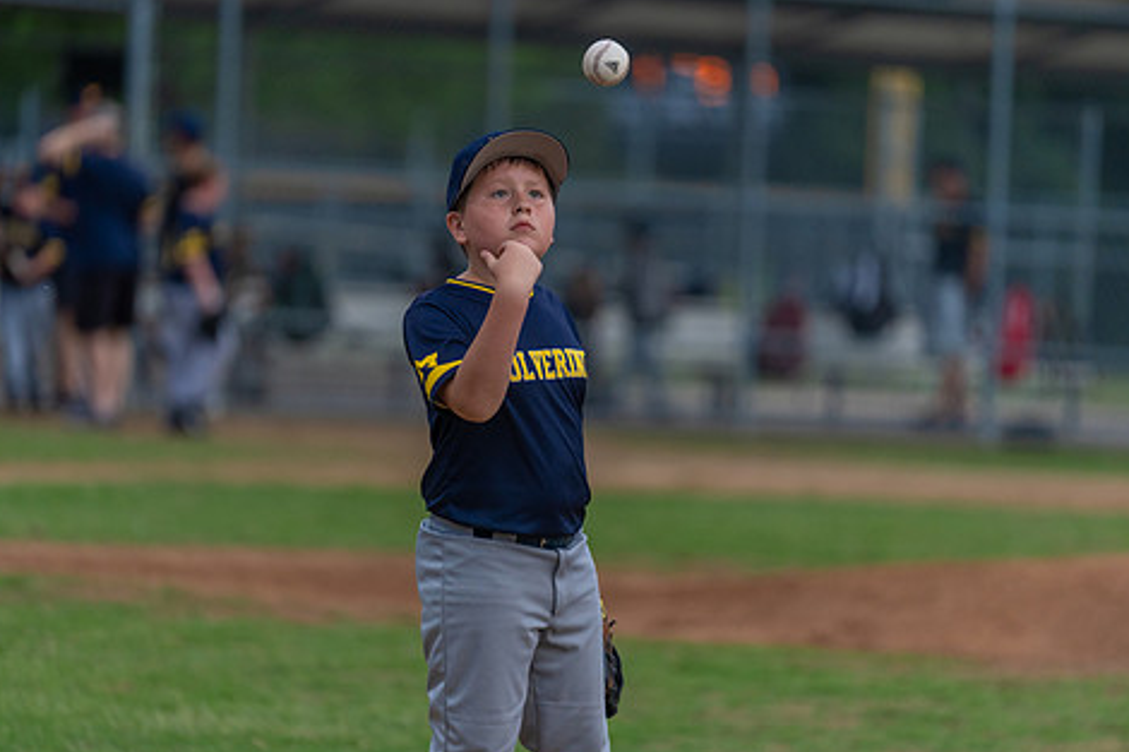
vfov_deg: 5.6
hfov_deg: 8.3
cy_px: 364
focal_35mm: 247
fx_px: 7743
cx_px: 526
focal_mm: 200
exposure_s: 1/1000
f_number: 2.8
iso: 1000
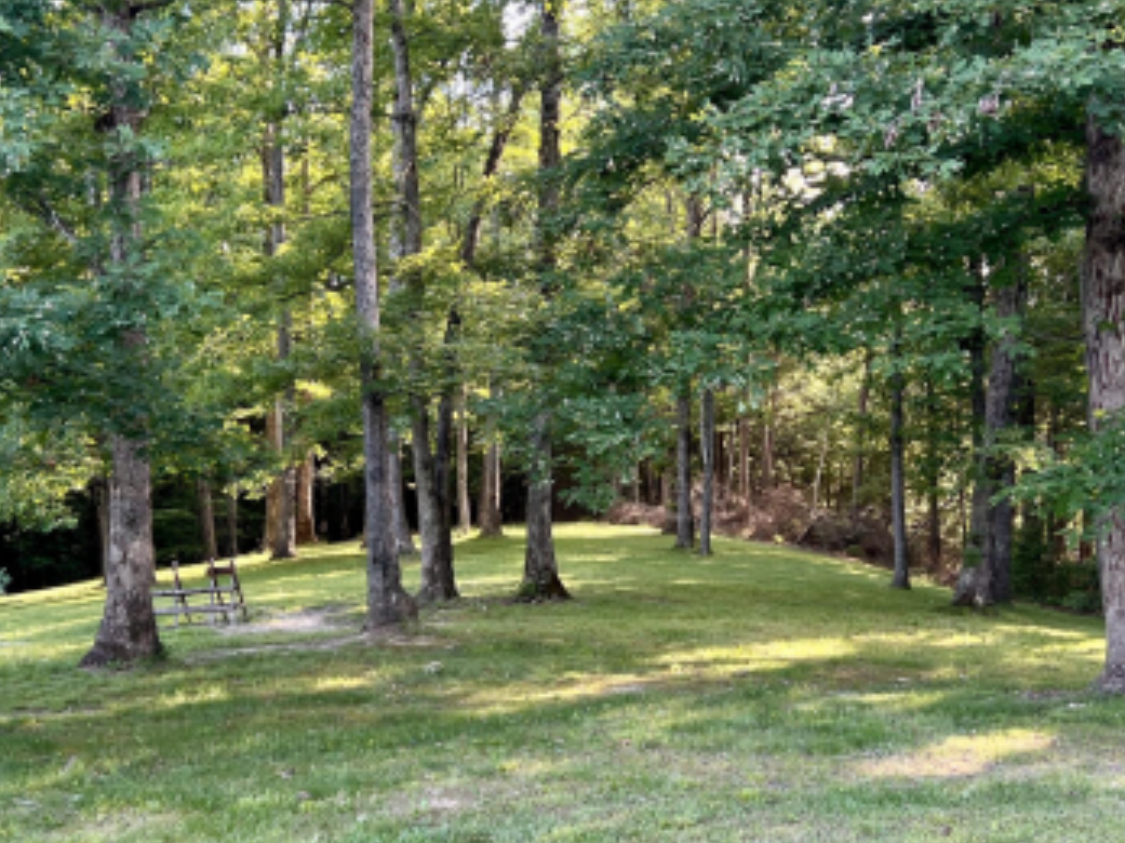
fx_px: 1624
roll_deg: -0.7
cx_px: 527
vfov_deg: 29.1
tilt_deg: -2.6
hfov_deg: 38.2
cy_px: 483
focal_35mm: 50
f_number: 1.5
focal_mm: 5.7
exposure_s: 1/121
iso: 64
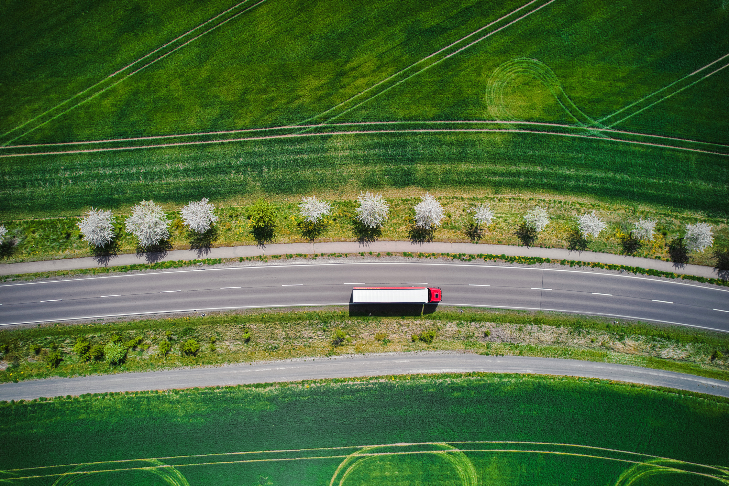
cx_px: 364
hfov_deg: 78.6
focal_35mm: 22
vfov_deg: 57.2
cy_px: 243
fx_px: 445
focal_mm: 8.4
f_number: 2.8
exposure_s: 1/240
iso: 100
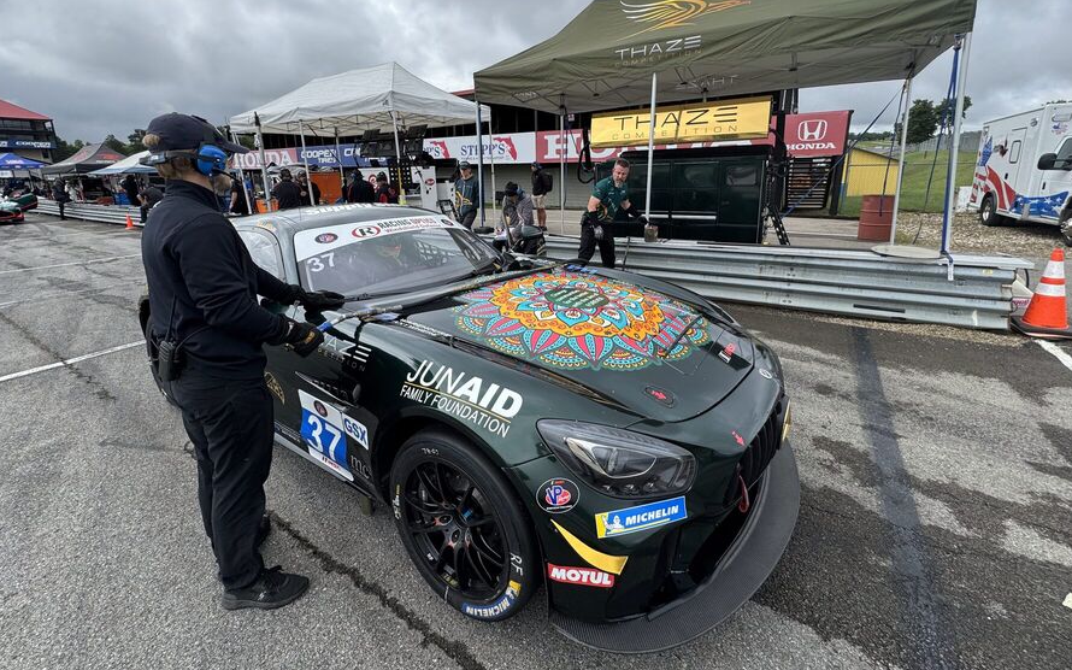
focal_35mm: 15
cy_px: 267
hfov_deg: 101.5
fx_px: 438
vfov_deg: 73.9
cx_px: 532
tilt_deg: -12.7
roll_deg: +0.4
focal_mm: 2.22
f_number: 2.2
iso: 40
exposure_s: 1/1048
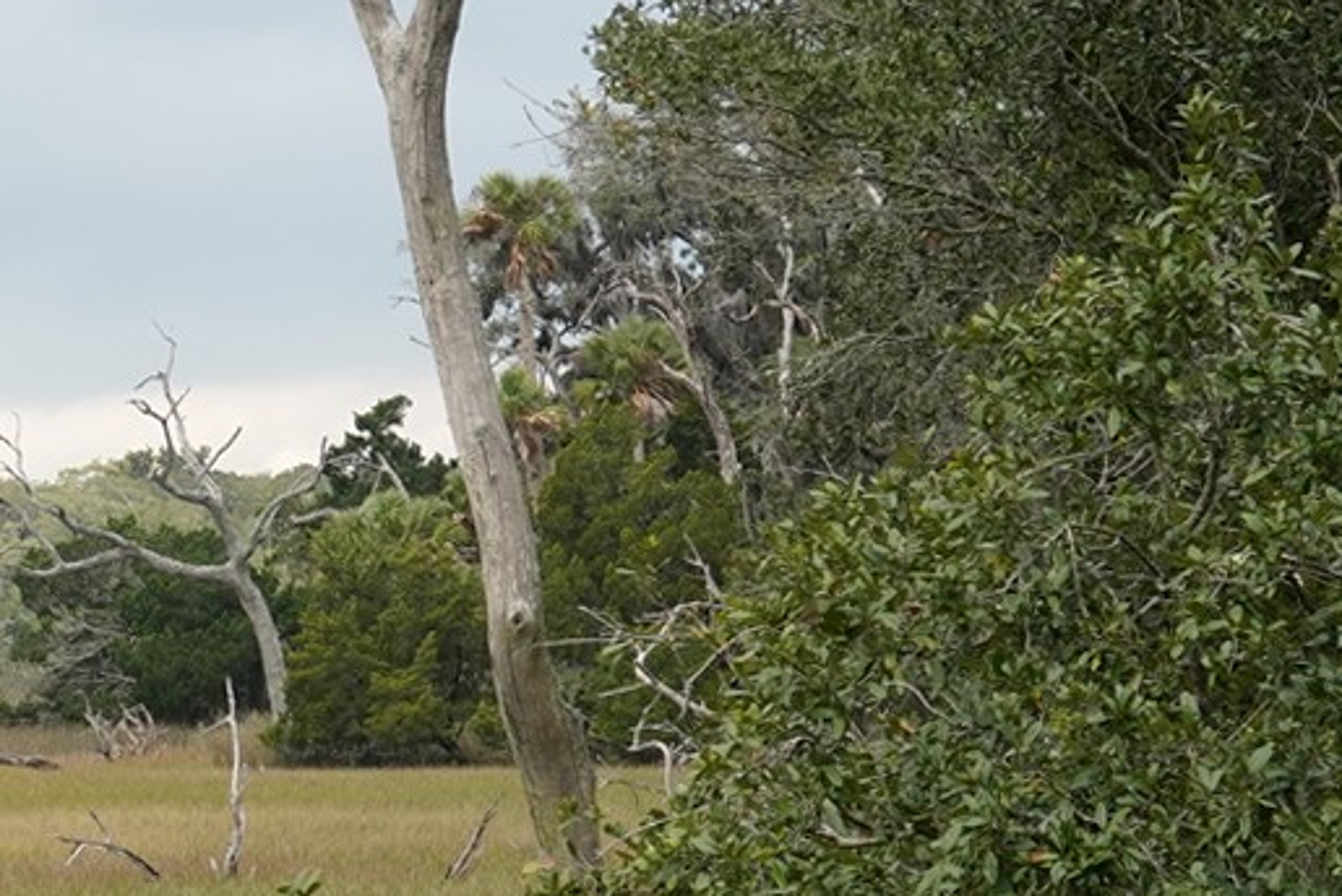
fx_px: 8690
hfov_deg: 8.5
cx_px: -1063
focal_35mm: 233
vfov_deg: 5.9
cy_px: 959
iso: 400
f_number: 13
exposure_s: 1/100
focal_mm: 60
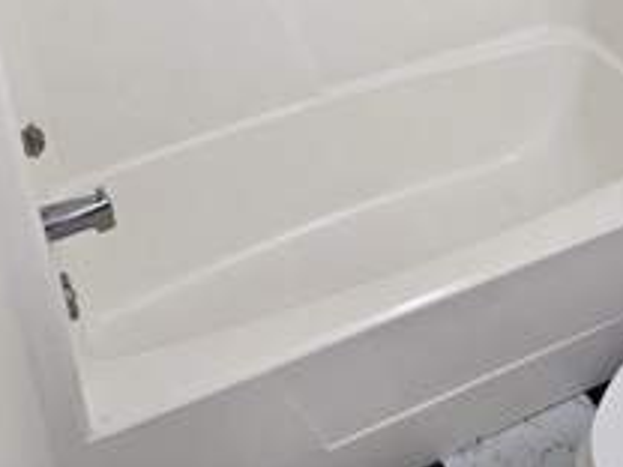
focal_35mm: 53
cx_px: 452
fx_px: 954
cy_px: -63
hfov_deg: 35.5
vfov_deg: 25.3
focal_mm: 5.4
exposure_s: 1/120
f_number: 1.8
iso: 400
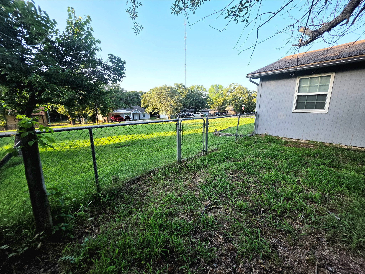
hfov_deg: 106.2
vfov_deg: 89.9
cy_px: 137
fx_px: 137
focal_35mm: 13
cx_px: 182
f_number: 1.9
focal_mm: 2.2
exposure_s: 1/435
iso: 32
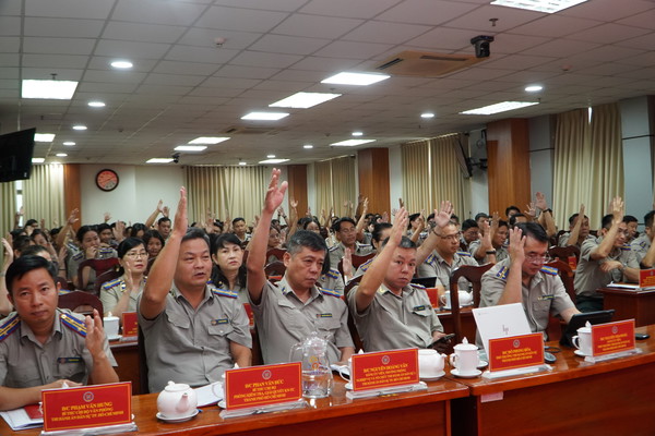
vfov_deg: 40.0
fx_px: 600
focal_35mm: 33
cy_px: 218
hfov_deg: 57.2
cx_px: 328
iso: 1250
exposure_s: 1/160
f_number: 4.5
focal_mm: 22
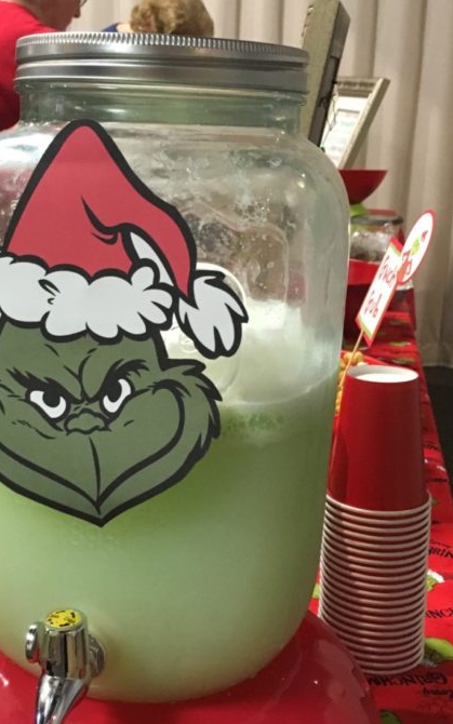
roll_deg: -2.0
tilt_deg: -16.0
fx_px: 928
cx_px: 151
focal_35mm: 47
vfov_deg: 42.6
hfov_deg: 27.3
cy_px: 367
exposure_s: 1/30
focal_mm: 4.15
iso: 200
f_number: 2.2
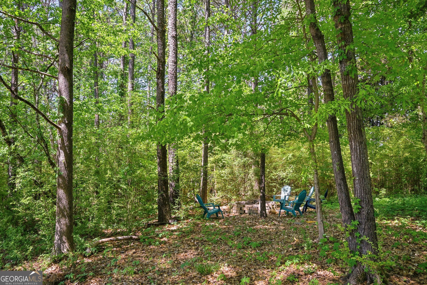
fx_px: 291
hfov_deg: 72.6
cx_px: 214
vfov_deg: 52.2
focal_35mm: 24
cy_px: 142
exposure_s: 1/250
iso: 400
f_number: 8
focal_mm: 24.5
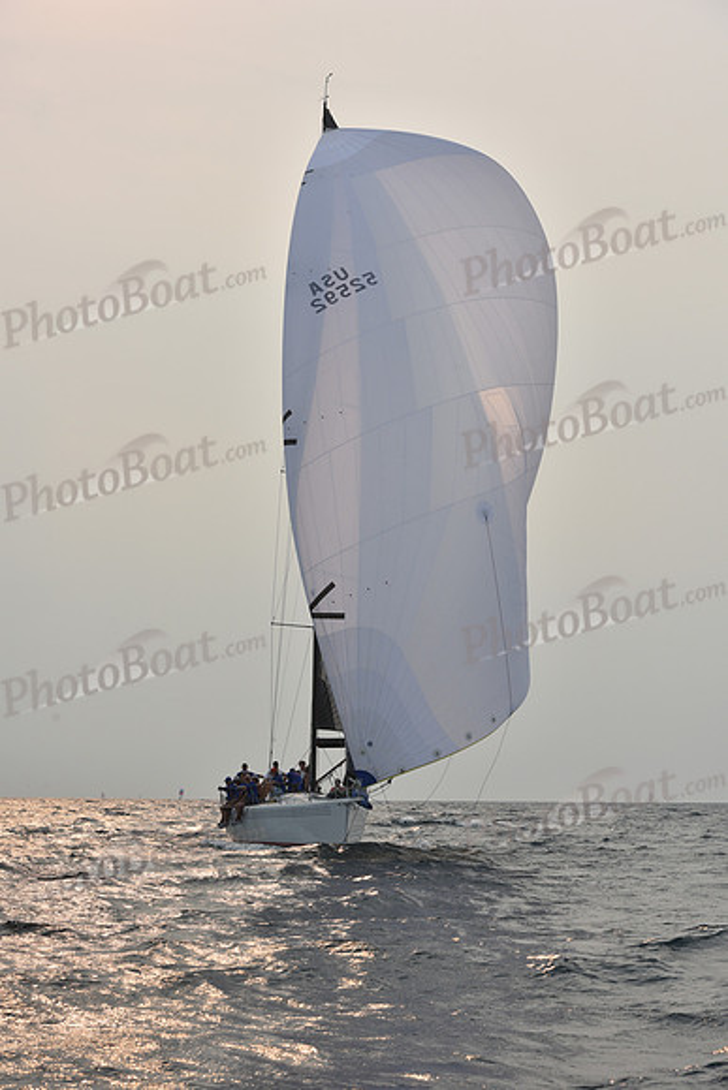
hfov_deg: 19.5
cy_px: 545
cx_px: 364
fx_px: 2122
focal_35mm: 70
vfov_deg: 28.8
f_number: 9
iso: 250
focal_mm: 70
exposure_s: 1/1000
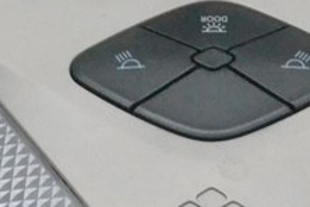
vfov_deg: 6.8
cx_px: 216
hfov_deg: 10.3
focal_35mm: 200
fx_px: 1725
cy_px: 181
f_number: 13
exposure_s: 1/100
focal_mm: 29
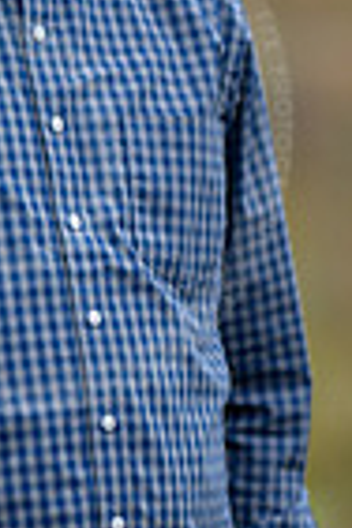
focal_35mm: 271
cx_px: 34
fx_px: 3974
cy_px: 255
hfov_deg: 5.1
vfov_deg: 7.6
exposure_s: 1/400
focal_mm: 85
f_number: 1.2
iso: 500
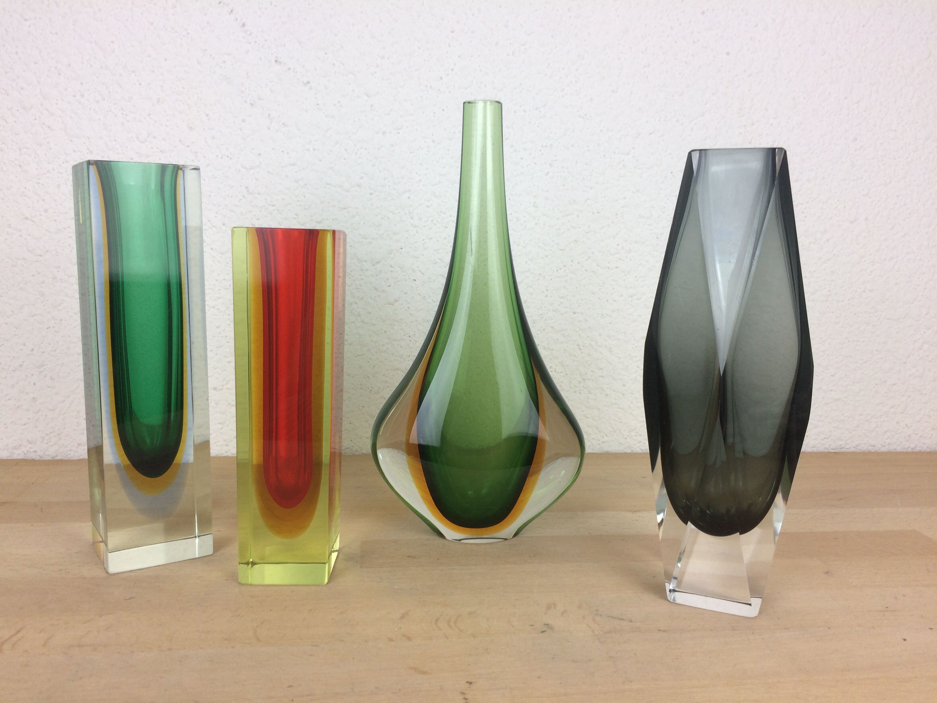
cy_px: 352
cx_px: 468
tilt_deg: -10.2
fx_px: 785
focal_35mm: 29
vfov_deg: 48.2
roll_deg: -0.9
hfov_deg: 61.7
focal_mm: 4.15
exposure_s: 1/100
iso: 50
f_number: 2.2
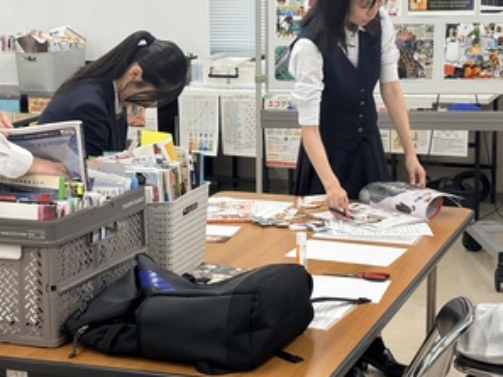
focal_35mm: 84
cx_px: 215
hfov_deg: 23.3
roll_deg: +1.6
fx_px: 1221
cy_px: 144
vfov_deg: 17.6
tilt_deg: -9.5
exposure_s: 1/120
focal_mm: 5.96
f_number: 1.6
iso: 50
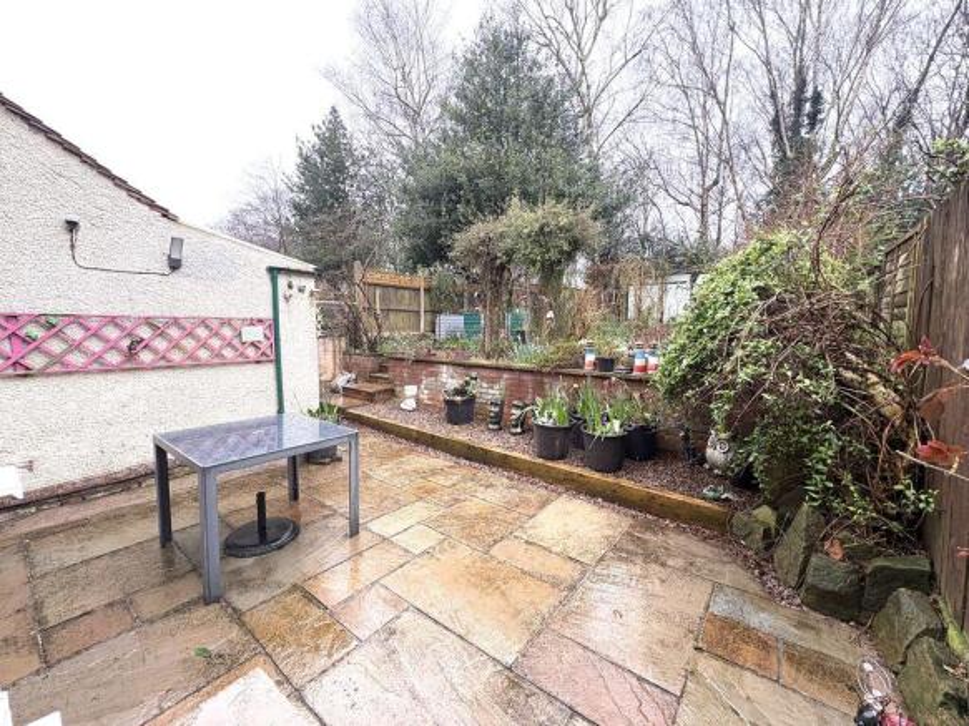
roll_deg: +0.2
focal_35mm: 14
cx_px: 484
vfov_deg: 85.7
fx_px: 392
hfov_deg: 102.1
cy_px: 363
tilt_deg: -6.7
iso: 80
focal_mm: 2.22
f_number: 2.2
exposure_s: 1/99
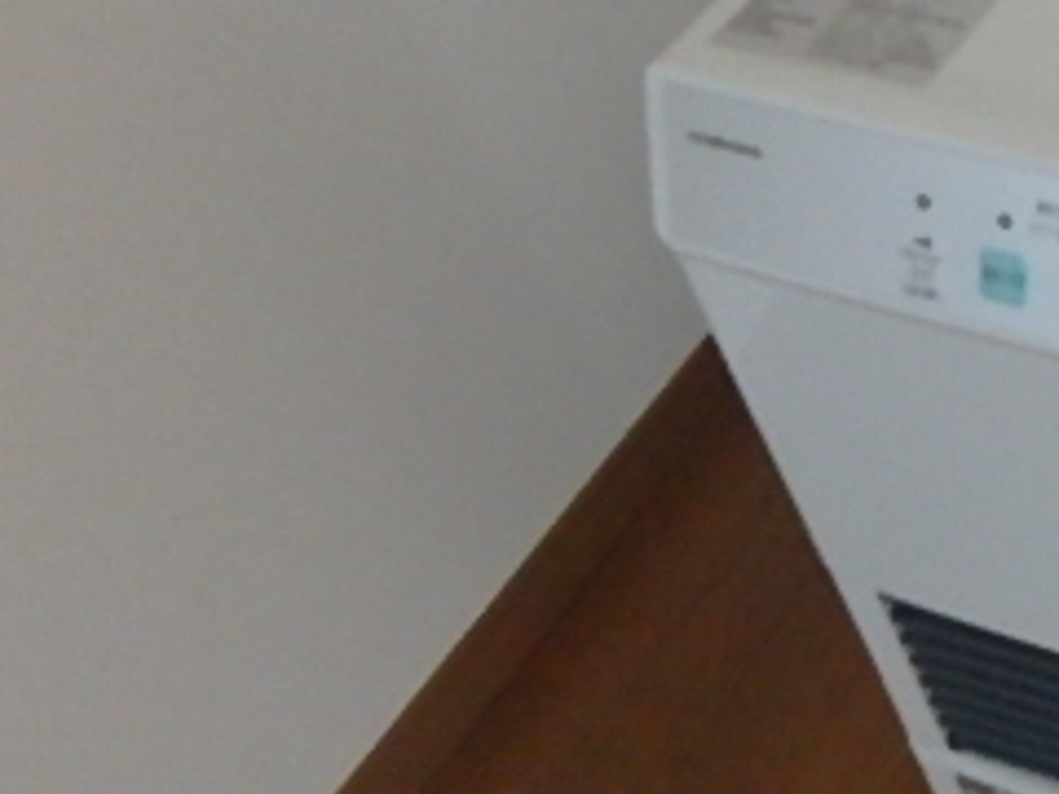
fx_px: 1713
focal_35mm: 56
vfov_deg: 26.0
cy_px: 512
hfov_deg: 28.2
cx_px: 1386
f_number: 3.5
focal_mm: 3.7
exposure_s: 1/25
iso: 800
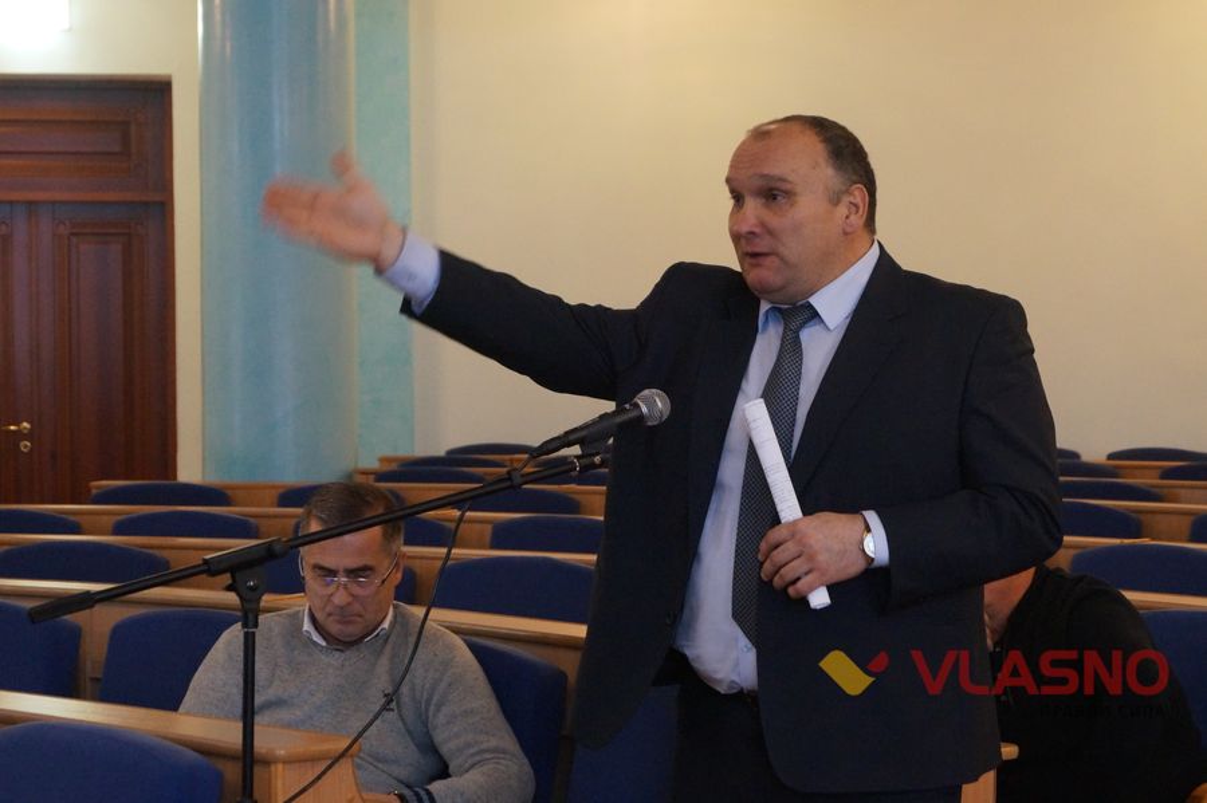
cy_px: 402
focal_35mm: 82
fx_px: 2764
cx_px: 604
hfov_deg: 24.6
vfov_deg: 16.5
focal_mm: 55
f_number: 6.3
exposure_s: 1/15
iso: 3200
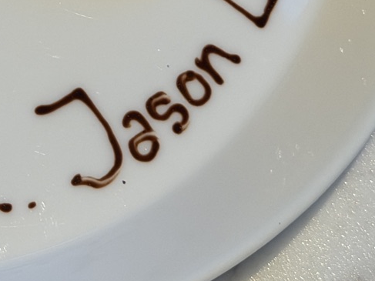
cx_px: -141
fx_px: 2134
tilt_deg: -61.5
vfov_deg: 7.3
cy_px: -216
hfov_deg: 9.8
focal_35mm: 197
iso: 50
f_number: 1.78
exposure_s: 1/121
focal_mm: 6.76
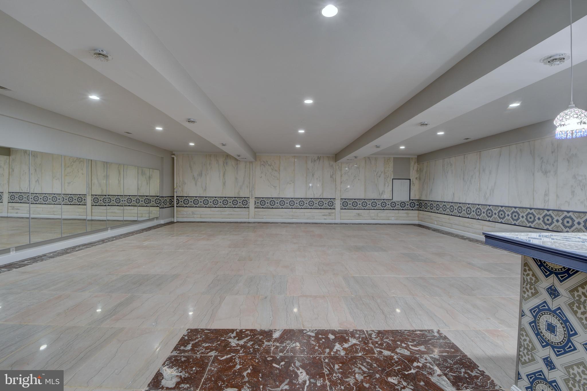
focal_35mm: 15
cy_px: 196
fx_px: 245
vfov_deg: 77.3
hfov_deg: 100.4
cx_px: 294
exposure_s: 1/1.67
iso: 200
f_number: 10
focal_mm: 10
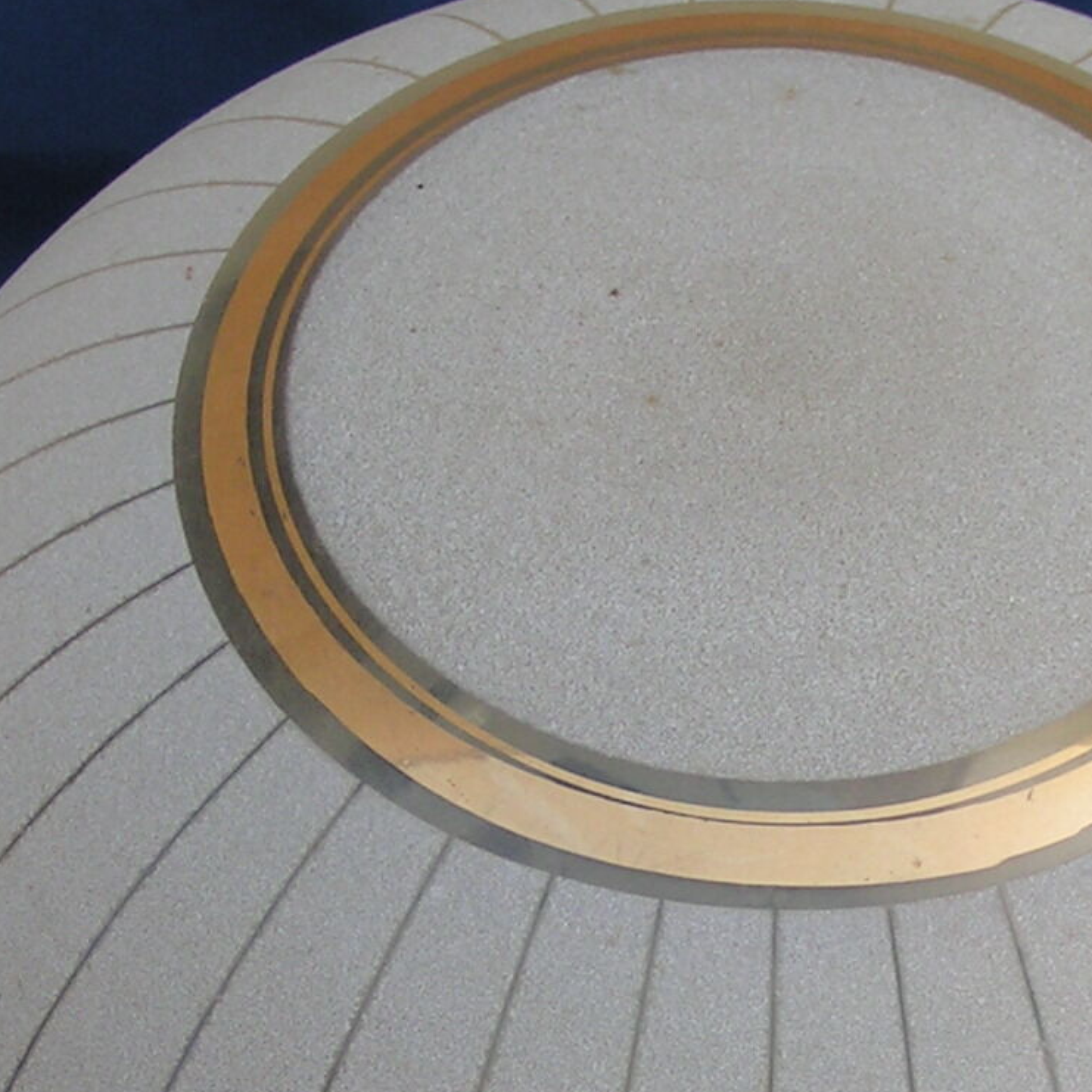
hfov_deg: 13.7
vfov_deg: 13.7
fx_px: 4533
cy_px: 819
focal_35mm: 127
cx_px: 749
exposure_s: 1/80
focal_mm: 8
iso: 50
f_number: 3.5
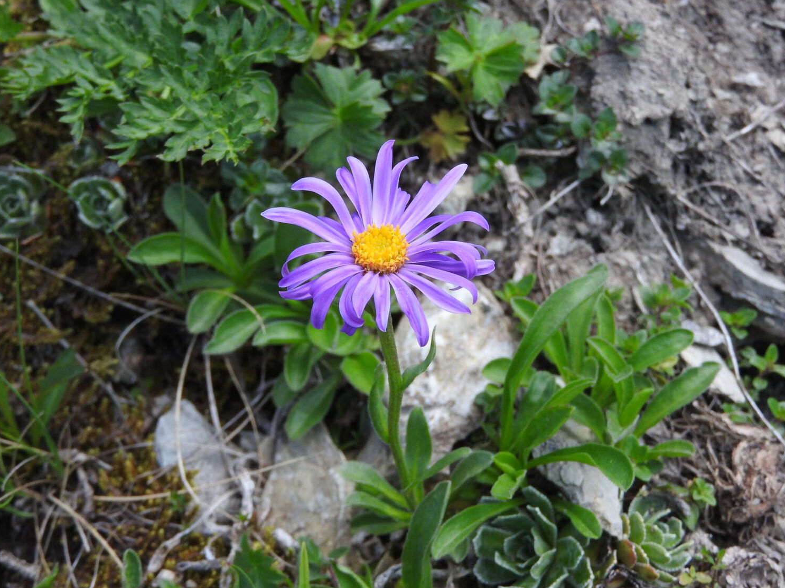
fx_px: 1587
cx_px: 382
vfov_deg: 21.0
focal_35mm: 70
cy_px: 281
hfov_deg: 27.8
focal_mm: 11.6
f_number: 4.2
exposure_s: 1/320
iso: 100
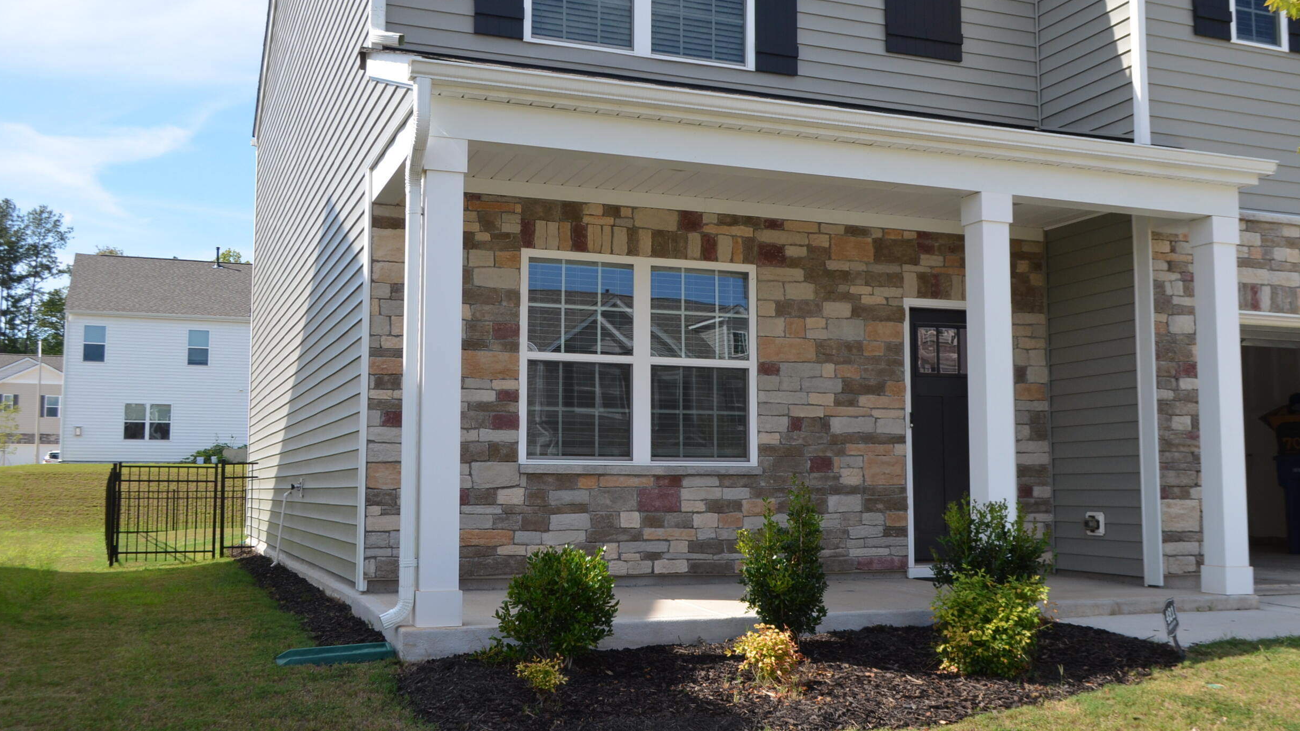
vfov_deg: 31.2
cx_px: 650
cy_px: 347
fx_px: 1310
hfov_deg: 52.8
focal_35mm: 38
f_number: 10
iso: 400
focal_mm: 24
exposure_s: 1/400
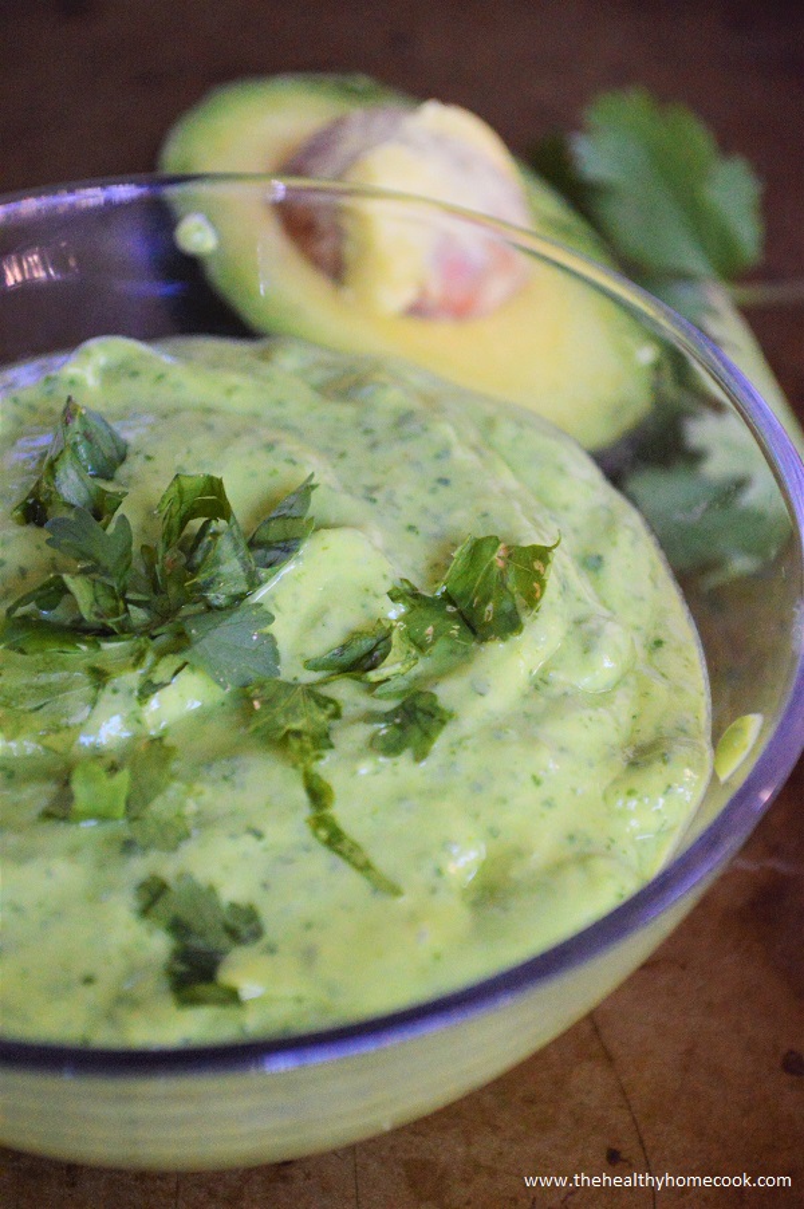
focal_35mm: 72
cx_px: 402
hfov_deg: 18.9
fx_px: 2416
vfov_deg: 28.1
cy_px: 604
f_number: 5.6
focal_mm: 48
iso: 3200
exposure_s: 1/250
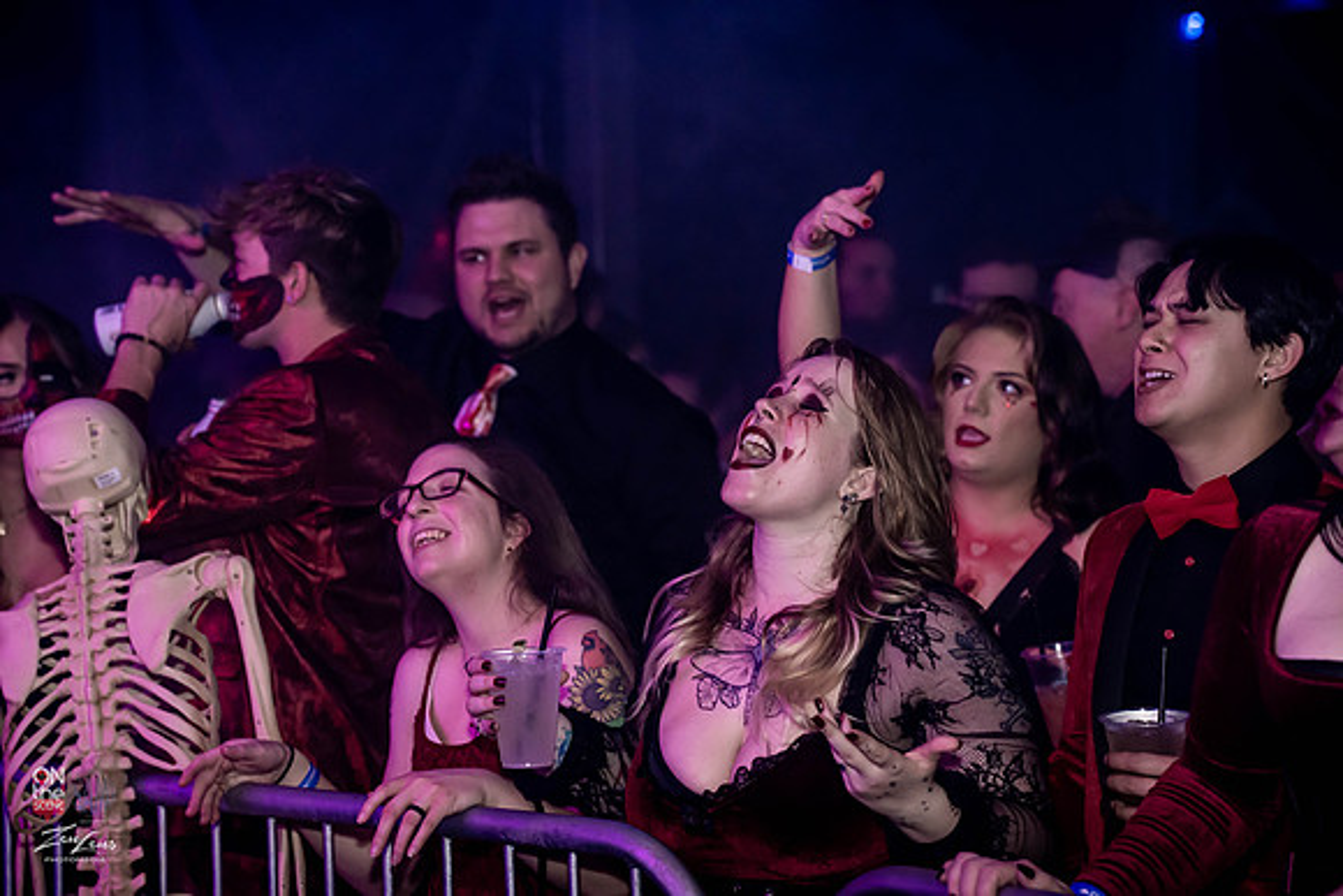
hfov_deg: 20.4
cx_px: 672
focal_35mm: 100
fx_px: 3731
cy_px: 448
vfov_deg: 13.7
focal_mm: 100
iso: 8000
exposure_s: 1/250
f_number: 4.5
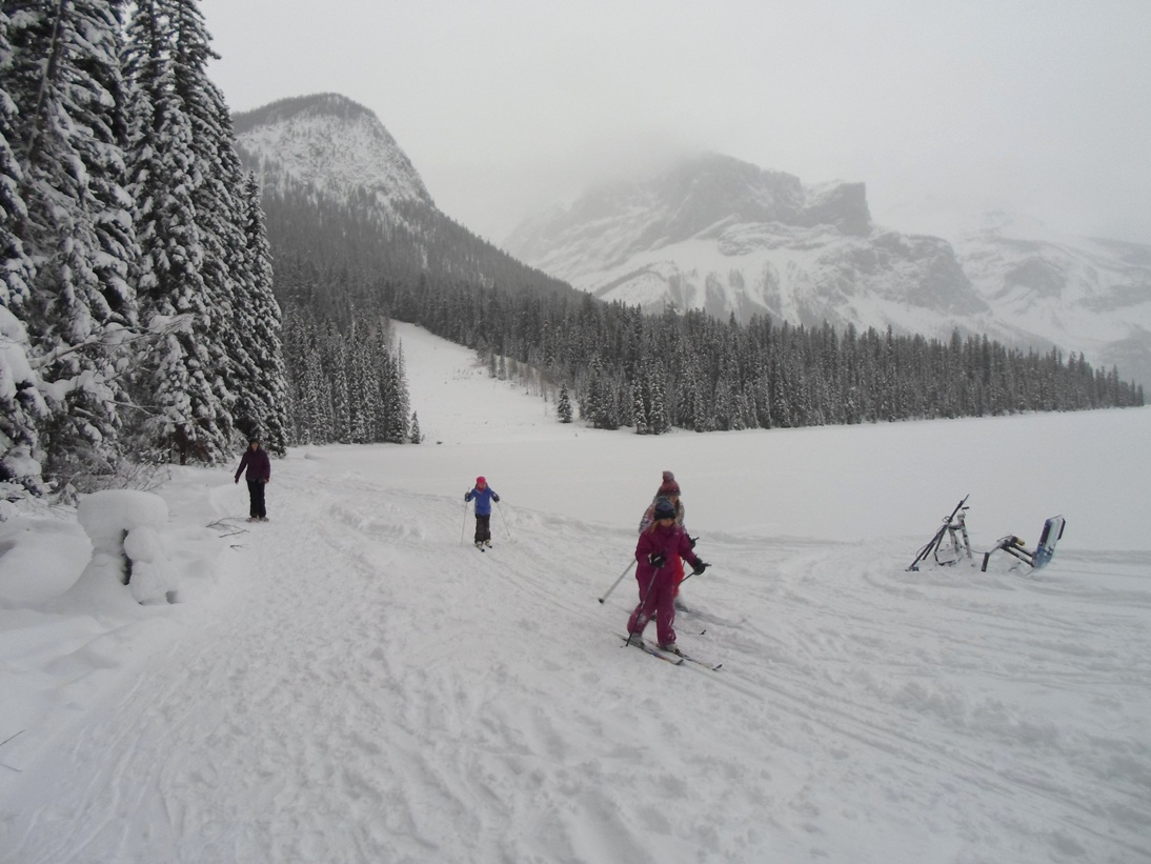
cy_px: 432
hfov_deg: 69.4
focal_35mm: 25
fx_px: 831
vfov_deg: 54.9
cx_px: 576
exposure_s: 1/125
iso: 80
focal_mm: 4.5
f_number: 2.5
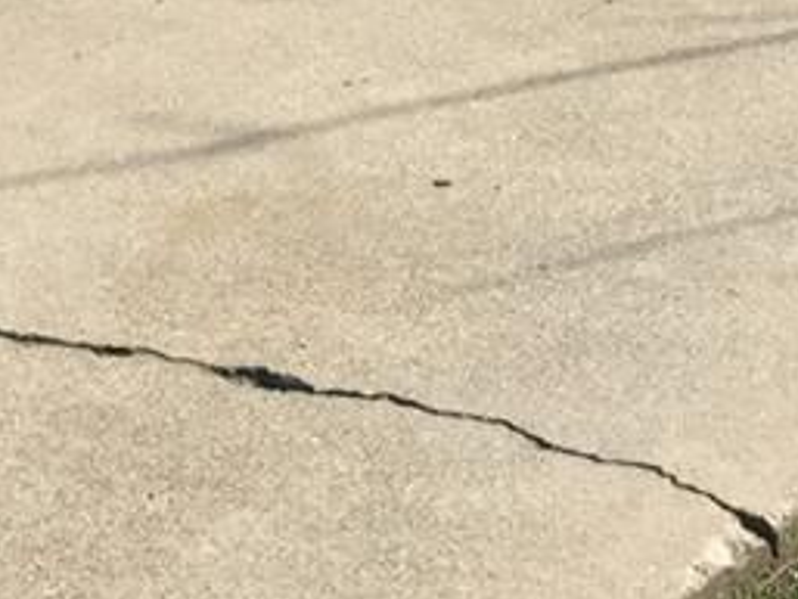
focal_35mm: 169
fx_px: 3898
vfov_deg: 8.0
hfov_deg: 11.7
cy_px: -971
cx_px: 605
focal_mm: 4.15
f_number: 2.2
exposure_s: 1/1130
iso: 32
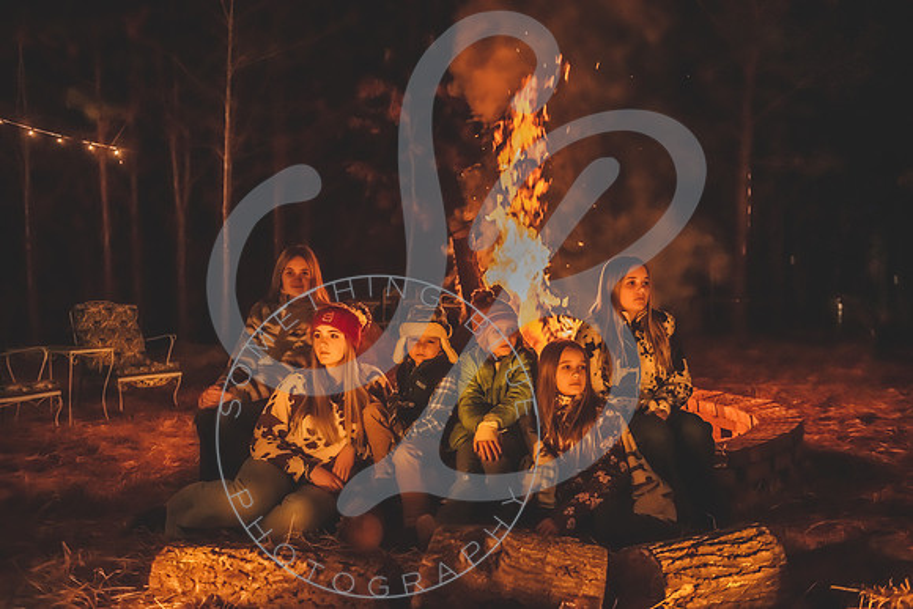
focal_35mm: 44
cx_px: 456
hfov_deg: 44.5
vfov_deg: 30.5
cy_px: 304
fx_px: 1116
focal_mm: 44
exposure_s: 1/160
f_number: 2.8
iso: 4000
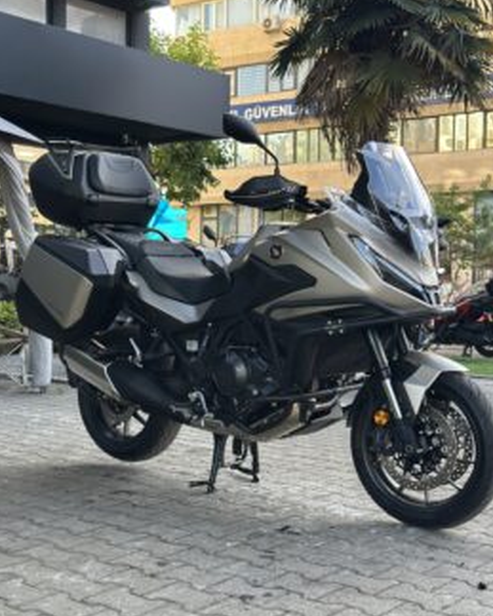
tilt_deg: -1.1
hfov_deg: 28.1
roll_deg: -1.8
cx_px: 259
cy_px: 313
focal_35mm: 54
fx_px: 985
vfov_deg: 34.8
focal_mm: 6.86
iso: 80
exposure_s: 1/326
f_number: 1.78
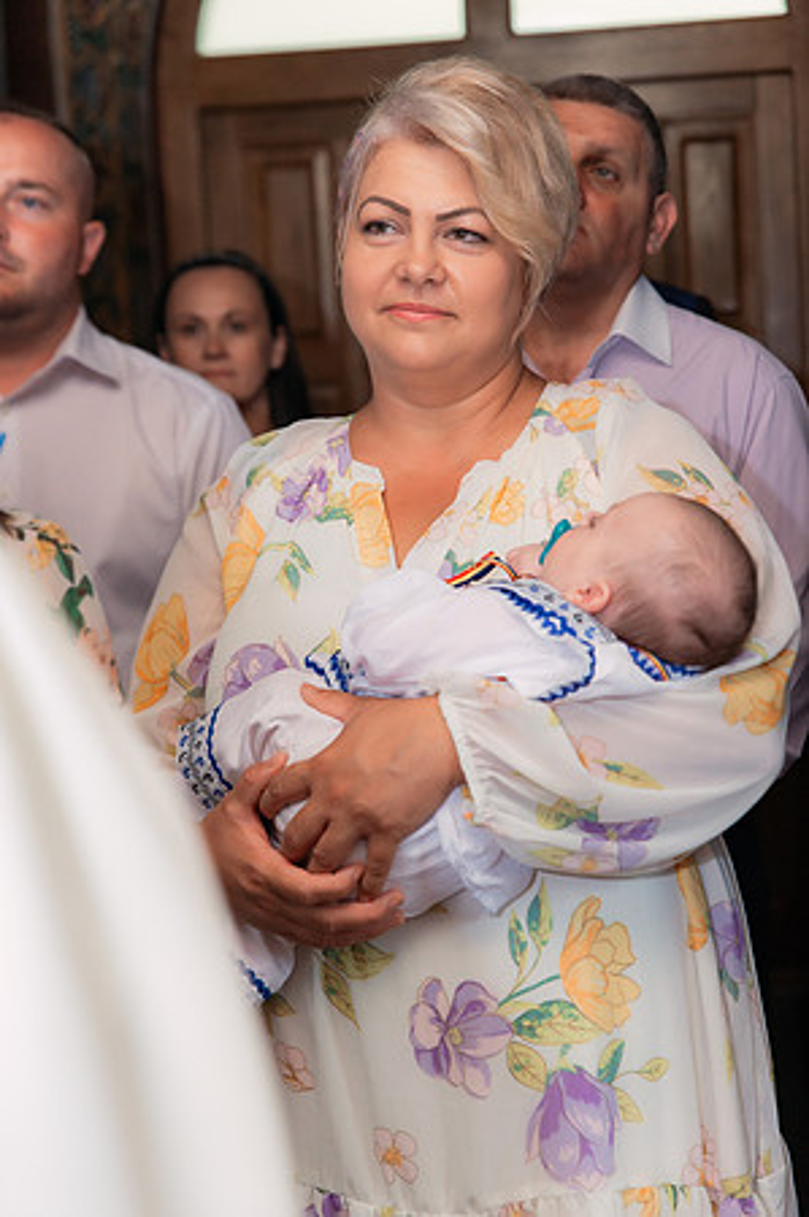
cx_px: 404
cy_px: 608
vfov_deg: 31.0
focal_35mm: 65
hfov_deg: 20.9
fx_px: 2196
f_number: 3.5
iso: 2000
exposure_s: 1/250
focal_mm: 65
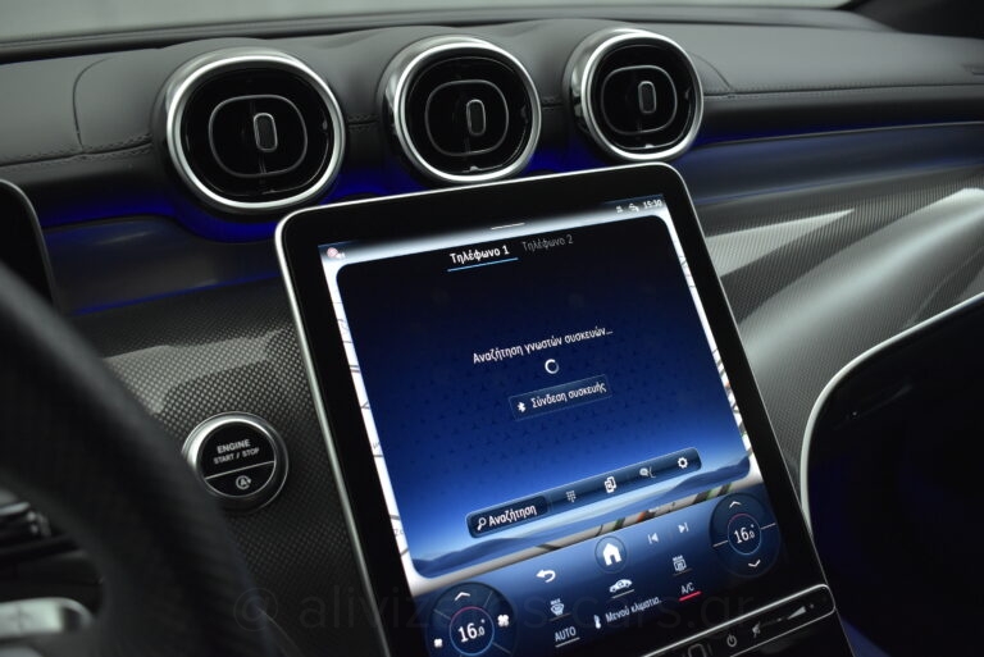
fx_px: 902
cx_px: 492
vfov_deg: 40.0
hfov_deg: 57.2
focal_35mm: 33
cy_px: 328
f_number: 3.8
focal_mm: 22
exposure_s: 1/100
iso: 1600
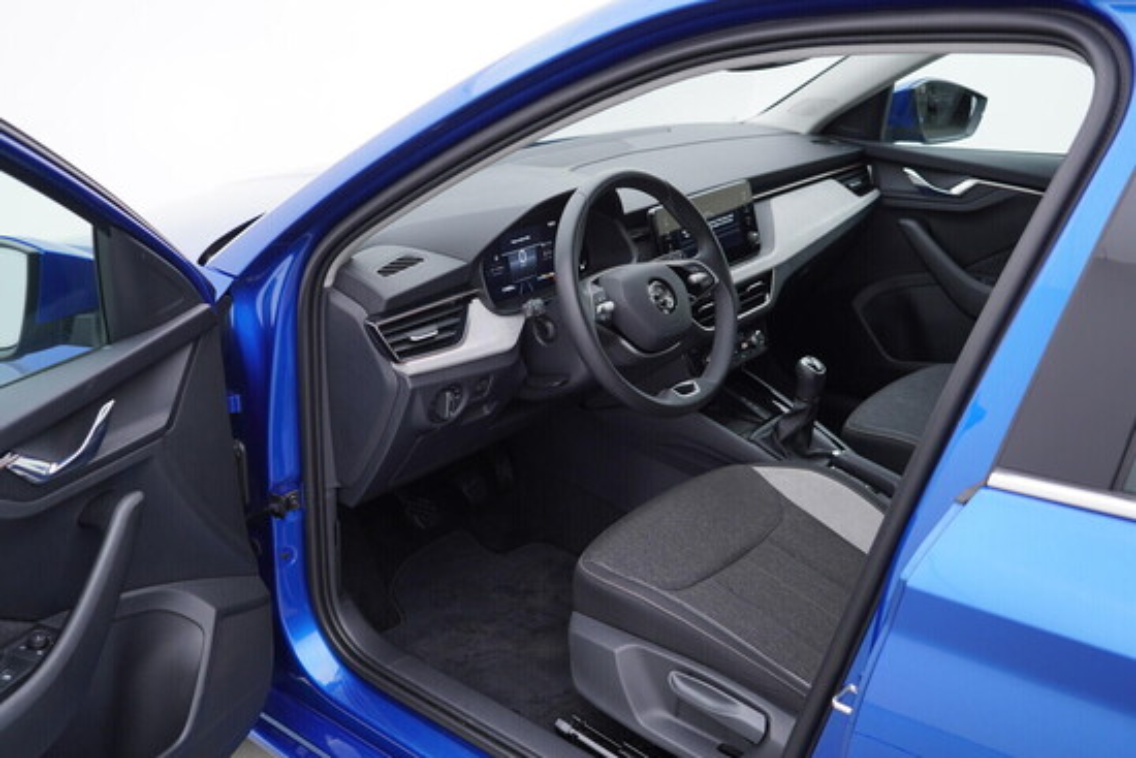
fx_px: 1136
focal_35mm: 36
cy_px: 379
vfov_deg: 36.9
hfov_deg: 53.1
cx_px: 568
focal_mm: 24
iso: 125
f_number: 3.2
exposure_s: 1/50
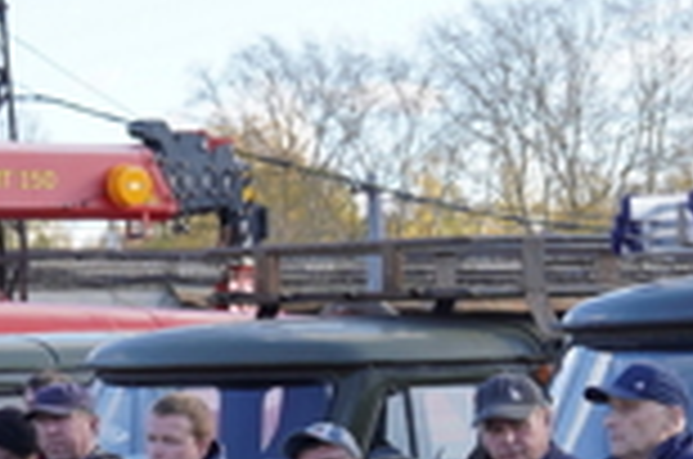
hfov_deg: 9.6
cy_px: 644
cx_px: 688
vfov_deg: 6.4
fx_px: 4081
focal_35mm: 212
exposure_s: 1/160
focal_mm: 29
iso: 100
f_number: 5
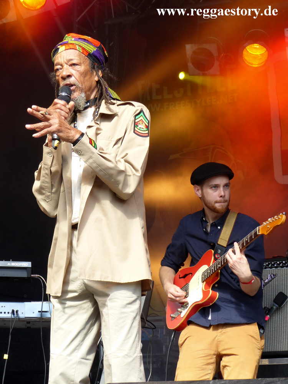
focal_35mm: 94
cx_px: 144
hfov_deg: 15.7
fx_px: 1043
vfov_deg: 20.9
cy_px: 192
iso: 100
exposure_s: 1/125
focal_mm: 16.9
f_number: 4
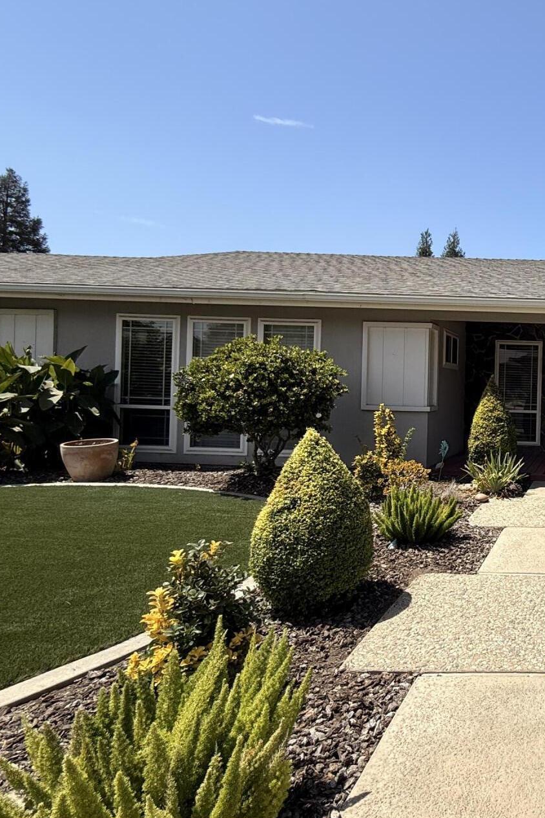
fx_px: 522
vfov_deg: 76.1
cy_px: 392
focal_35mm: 23
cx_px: 589
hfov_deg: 43.6
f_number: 2.2
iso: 50
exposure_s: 1/1795
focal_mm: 2.22
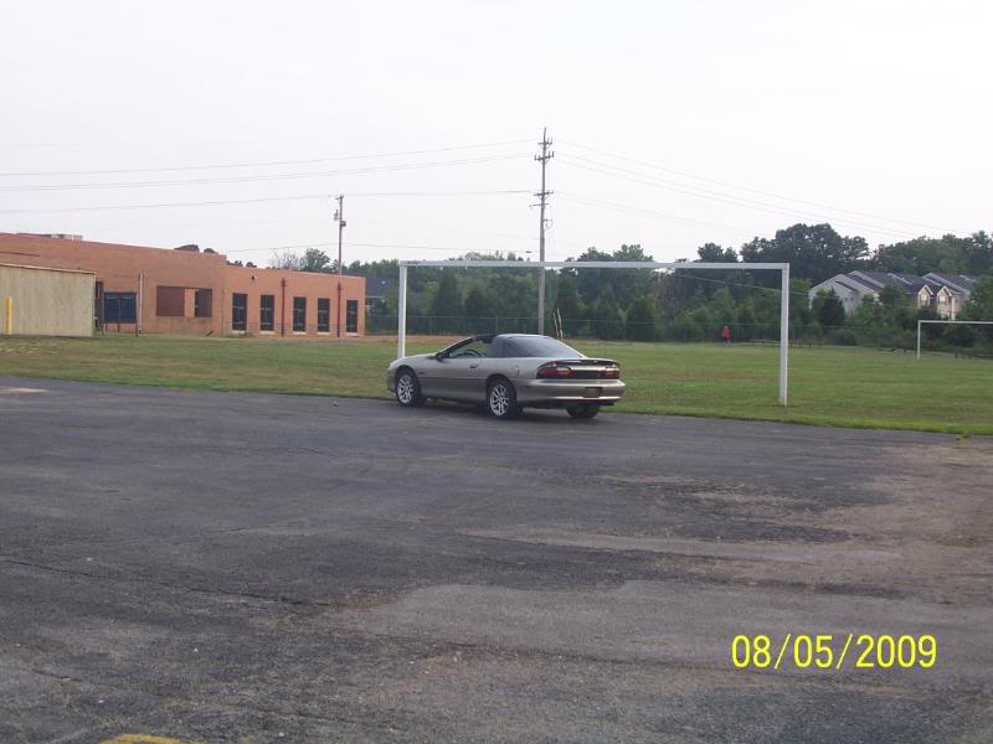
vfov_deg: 24.4
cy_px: 372
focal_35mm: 60
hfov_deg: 32.2
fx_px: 1721
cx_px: 496
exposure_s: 1/350
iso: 80
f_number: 2.8
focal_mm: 10.3
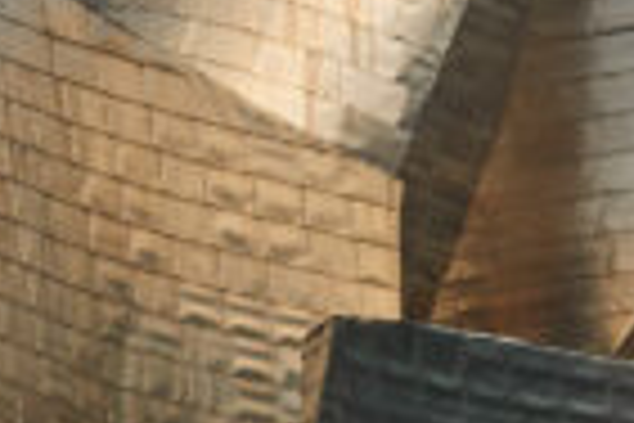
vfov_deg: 3.2
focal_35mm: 429
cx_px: 144
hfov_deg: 4.8
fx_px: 7555
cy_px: 540
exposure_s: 1/500
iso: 80
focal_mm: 29.1
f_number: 5.6
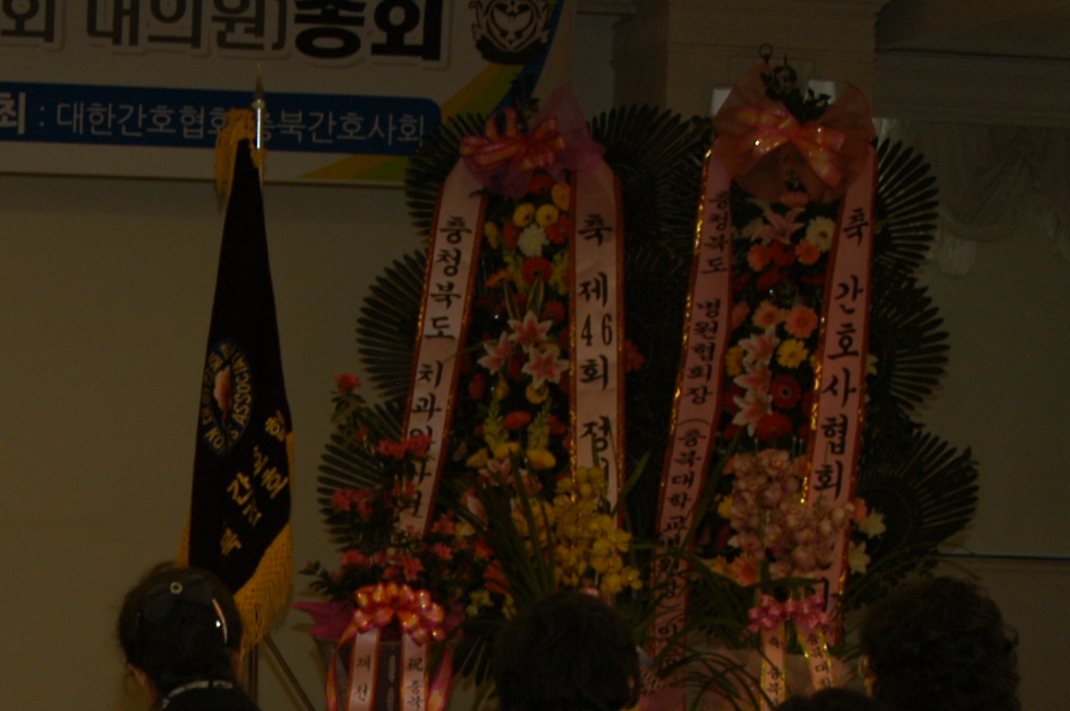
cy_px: 843
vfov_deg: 11.2
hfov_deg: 16.9
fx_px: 3563
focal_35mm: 120
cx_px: 206
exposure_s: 1/50
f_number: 4
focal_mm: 26
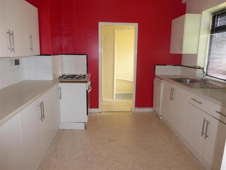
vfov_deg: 54.9
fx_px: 163
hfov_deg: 69.4
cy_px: 85
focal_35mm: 25
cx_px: 113
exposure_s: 1/60
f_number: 3.3
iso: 320
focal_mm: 4.3
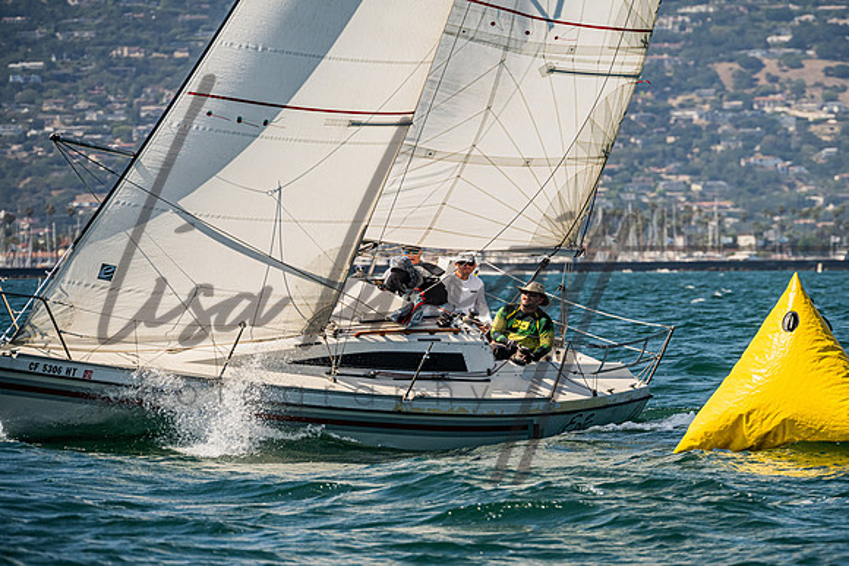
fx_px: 7653
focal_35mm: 324
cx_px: 510
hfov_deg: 6.3
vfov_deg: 4.2
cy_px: 317
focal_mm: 270
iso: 500
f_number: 8
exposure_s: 1/2000
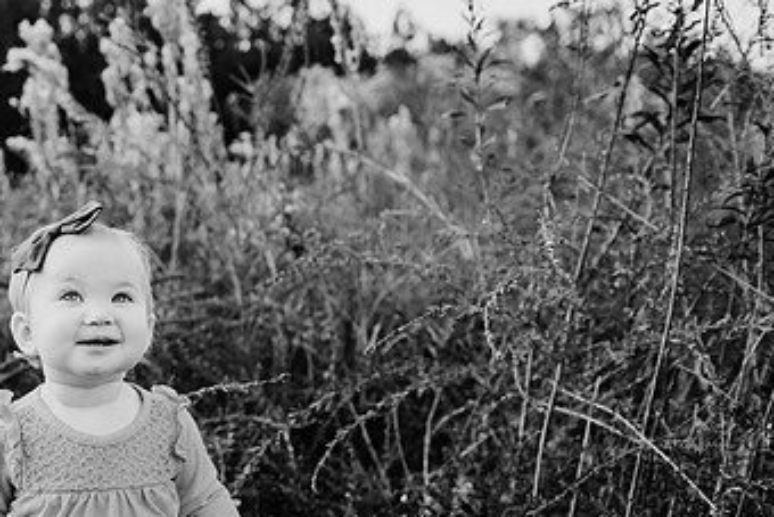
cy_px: 295
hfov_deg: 44.6
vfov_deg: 32.6
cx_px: 132
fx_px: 882
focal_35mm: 41
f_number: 2.8
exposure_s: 1/320
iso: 100
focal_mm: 24
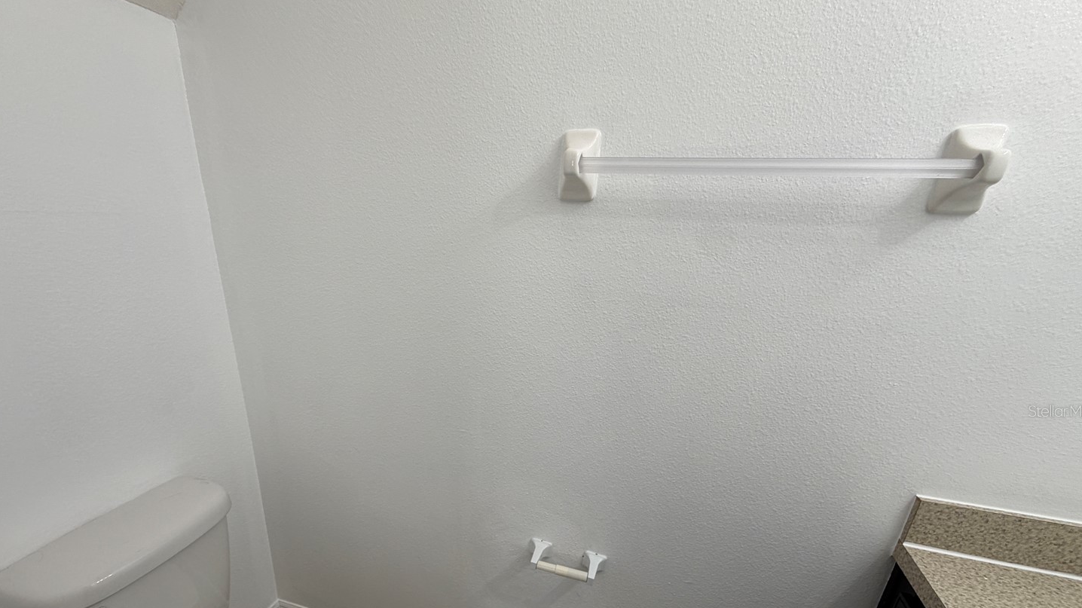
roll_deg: -0.3
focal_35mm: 17
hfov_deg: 95.7
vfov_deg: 62.1
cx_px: 497
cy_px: 411
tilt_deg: -22.2
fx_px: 488
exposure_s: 1/120
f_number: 2.2
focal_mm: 2.22
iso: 50
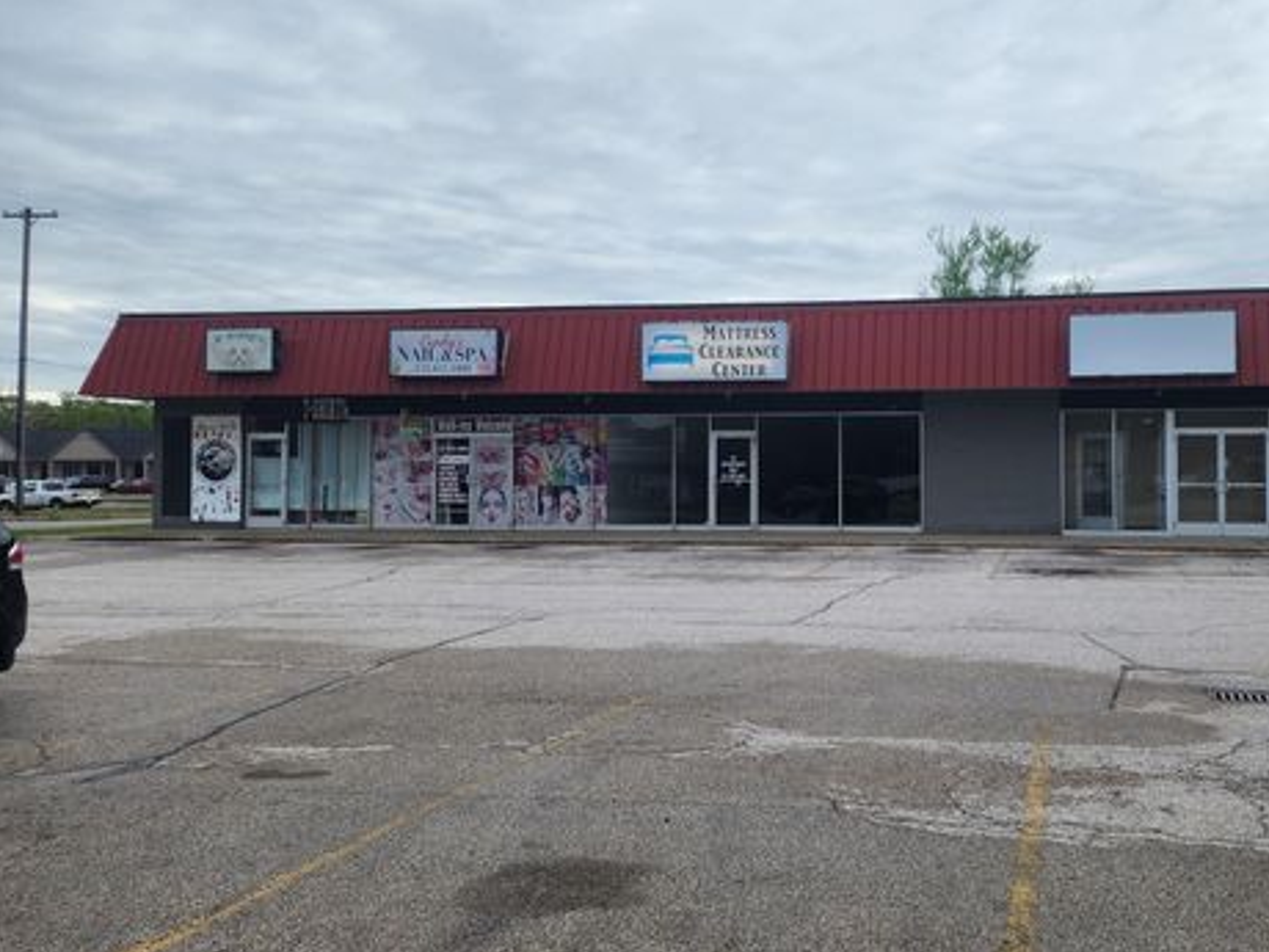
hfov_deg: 55.3
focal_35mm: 32
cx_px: 875
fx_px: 1173
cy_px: 430
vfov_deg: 44.1
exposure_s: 1/533
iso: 12
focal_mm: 6.4
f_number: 1.8
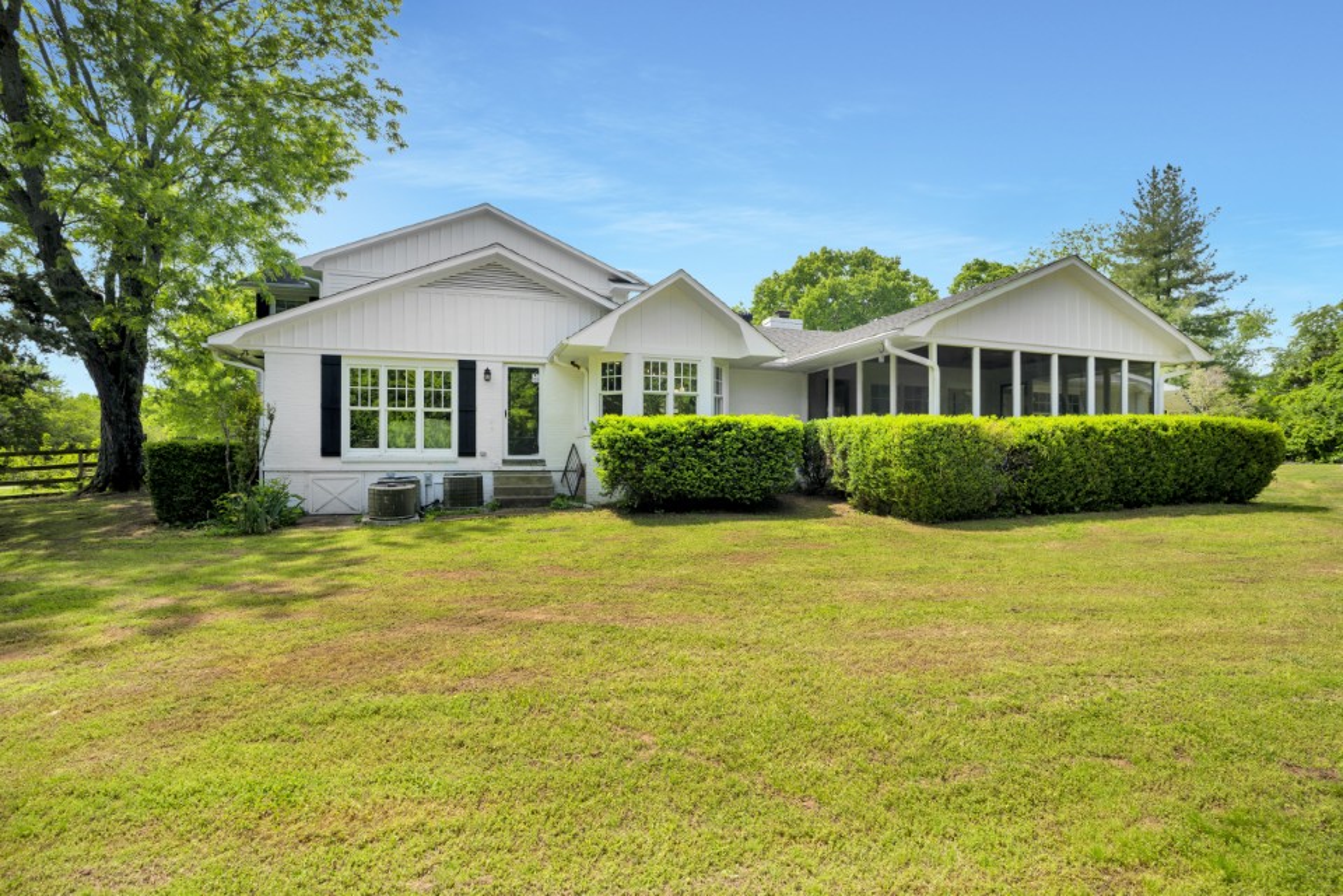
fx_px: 597
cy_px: 448
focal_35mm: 16
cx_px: 672
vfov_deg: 73.7
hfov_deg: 96.7
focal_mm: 16
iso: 100
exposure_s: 1/80
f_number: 6.3
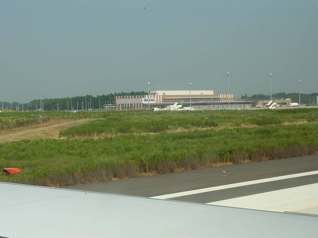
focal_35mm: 71
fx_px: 652
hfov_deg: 27.4
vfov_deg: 20.7
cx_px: 159
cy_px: 119
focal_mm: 6.5
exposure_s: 1/400
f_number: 4.5
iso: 80
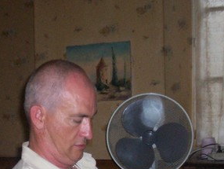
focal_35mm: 88
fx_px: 570
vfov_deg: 16.6
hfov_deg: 22.1
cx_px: 72
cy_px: 143
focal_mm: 5.9
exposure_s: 1/64
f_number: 4.5
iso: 140
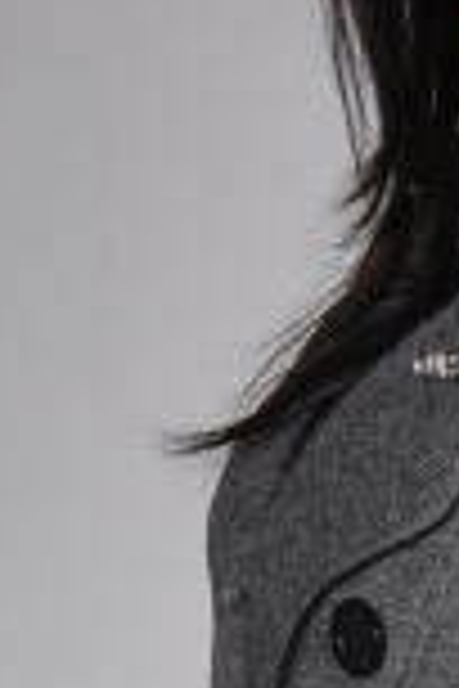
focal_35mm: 250
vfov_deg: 7.9
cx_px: 468
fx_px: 4787
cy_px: 1241
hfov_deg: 5.5
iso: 400
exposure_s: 1/125
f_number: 5
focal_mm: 25
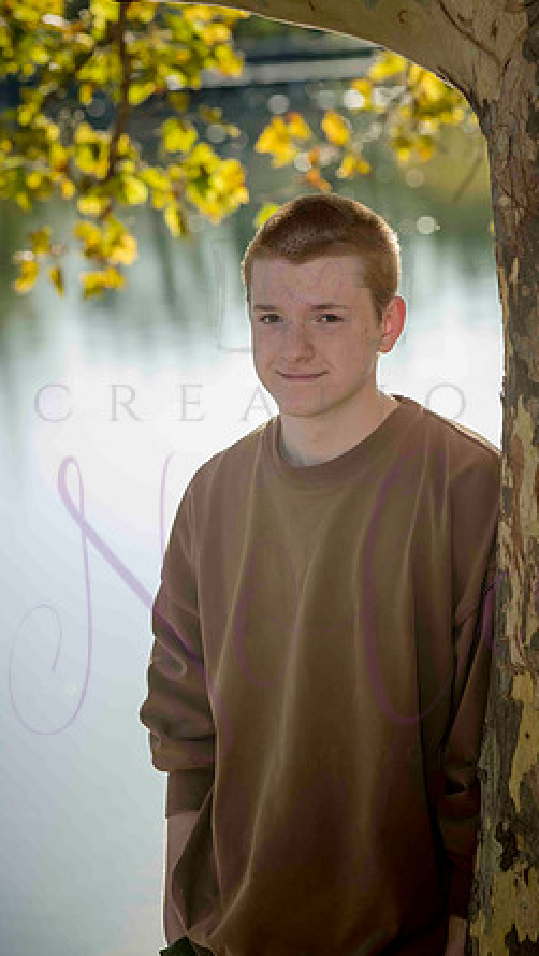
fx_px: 3220
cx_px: 320
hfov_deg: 9.6
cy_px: 479
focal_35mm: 127
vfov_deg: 16.9
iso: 400
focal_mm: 120
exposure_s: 1/640
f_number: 6.3
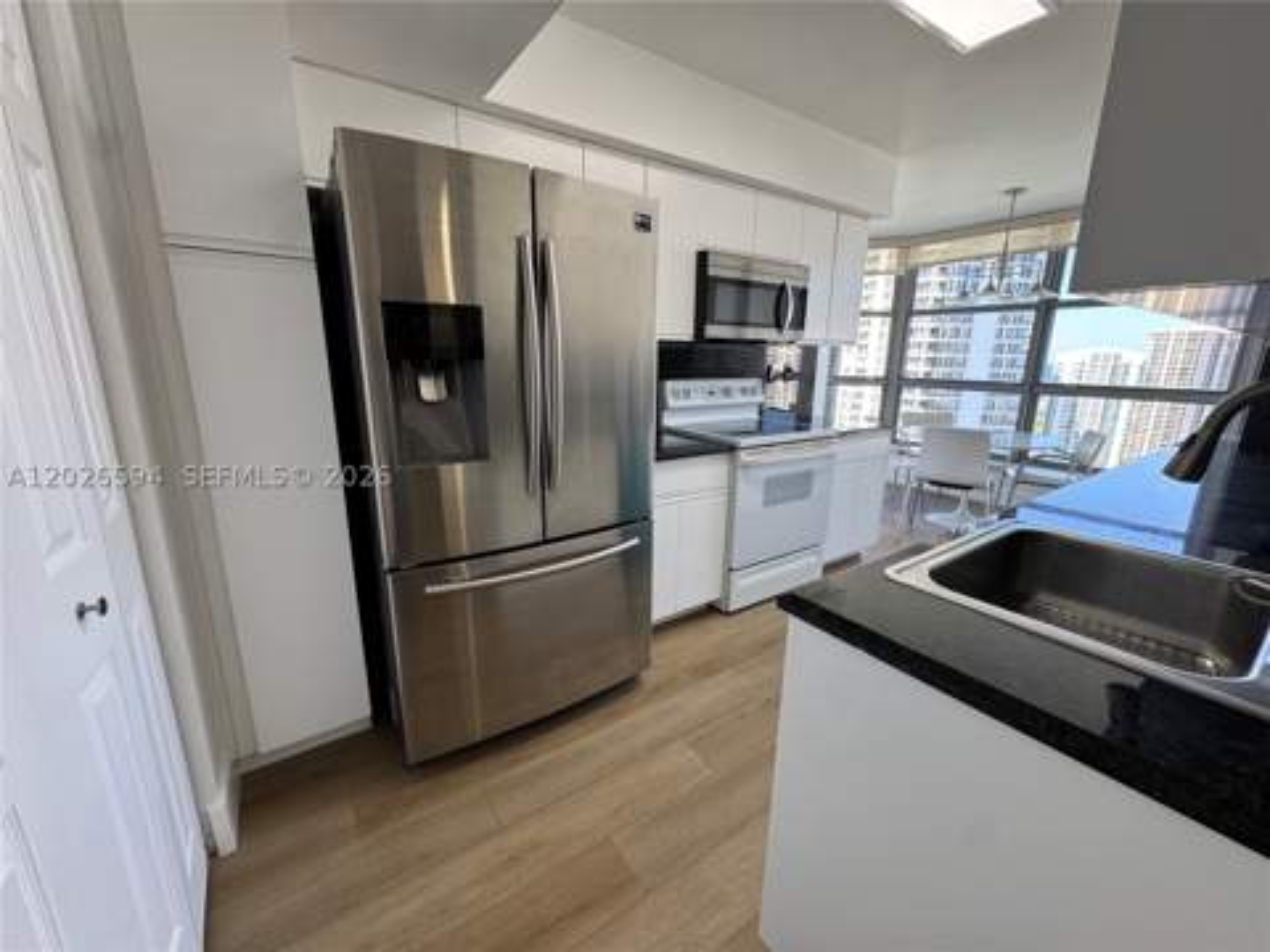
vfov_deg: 85.7
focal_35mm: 14
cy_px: 476
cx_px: 635
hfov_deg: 102.1
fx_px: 514
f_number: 2.2
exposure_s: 1/100
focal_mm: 2.22
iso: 100
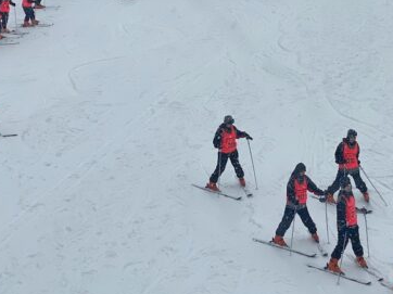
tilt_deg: -10.0
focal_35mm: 115
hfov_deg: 17.1
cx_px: 280
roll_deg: -2.2
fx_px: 1305
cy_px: 131
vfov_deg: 12.9
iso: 25
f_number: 2
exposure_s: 1/3690
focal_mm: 6
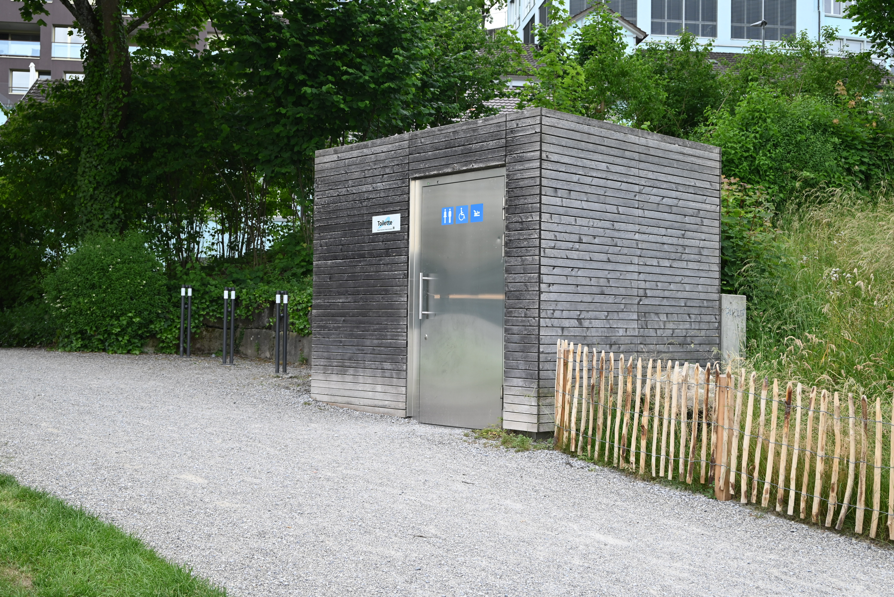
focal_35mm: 42
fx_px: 1043
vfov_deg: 31.9
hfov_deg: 46.4
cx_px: 447
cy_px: 298
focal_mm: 42
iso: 360
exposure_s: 1/250
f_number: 5.6
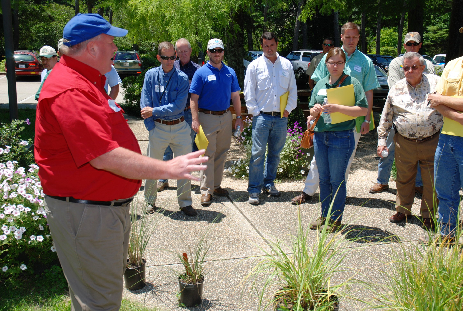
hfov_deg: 53.0
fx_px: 464
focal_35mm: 36
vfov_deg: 37.0
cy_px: 156
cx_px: 232
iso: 100
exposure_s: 1/200
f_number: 7.1
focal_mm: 24
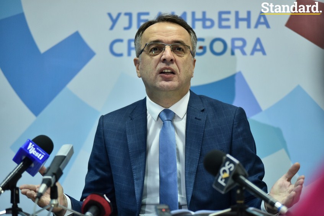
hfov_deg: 15.2
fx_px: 1214
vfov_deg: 10.2
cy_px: 108
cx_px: 162
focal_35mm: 135
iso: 1250
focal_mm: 135
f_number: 2.8
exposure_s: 1/160
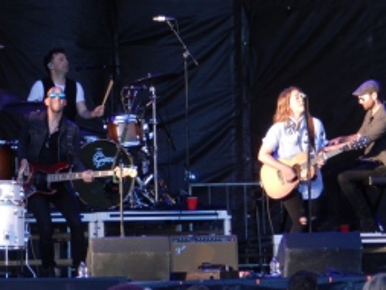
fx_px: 4217
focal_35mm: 378
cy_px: 107
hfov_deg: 5.2
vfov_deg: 3.9
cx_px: 281
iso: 160
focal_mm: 42.4
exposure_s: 1/100
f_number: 5.1
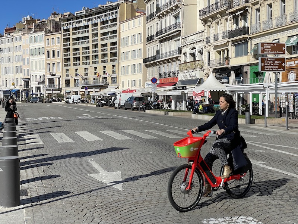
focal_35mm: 52
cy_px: 112
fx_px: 448
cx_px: 149
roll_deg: +1.2
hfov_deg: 36.8
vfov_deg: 28.0
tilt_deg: -0.7
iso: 25
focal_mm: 6
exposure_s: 1/3425
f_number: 2
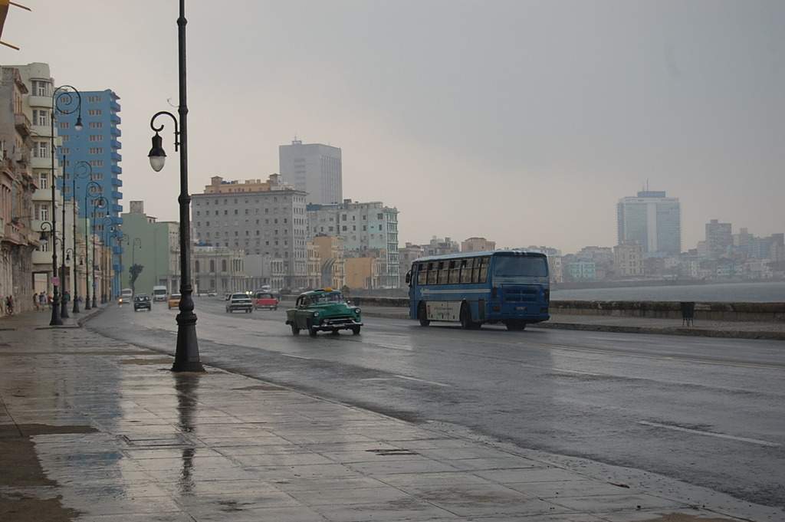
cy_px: 261
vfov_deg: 19.7
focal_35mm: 69
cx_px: 392
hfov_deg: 29.3
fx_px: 1503
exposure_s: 1/125
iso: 250
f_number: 5.6
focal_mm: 46
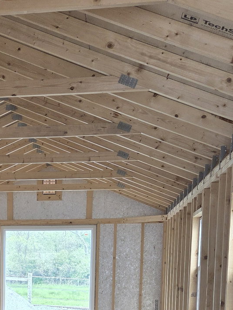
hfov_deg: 20.7
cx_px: 6
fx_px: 619
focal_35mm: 69
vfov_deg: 26.2
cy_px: 332
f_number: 1.8
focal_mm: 5.4
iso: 80
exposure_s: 1/180
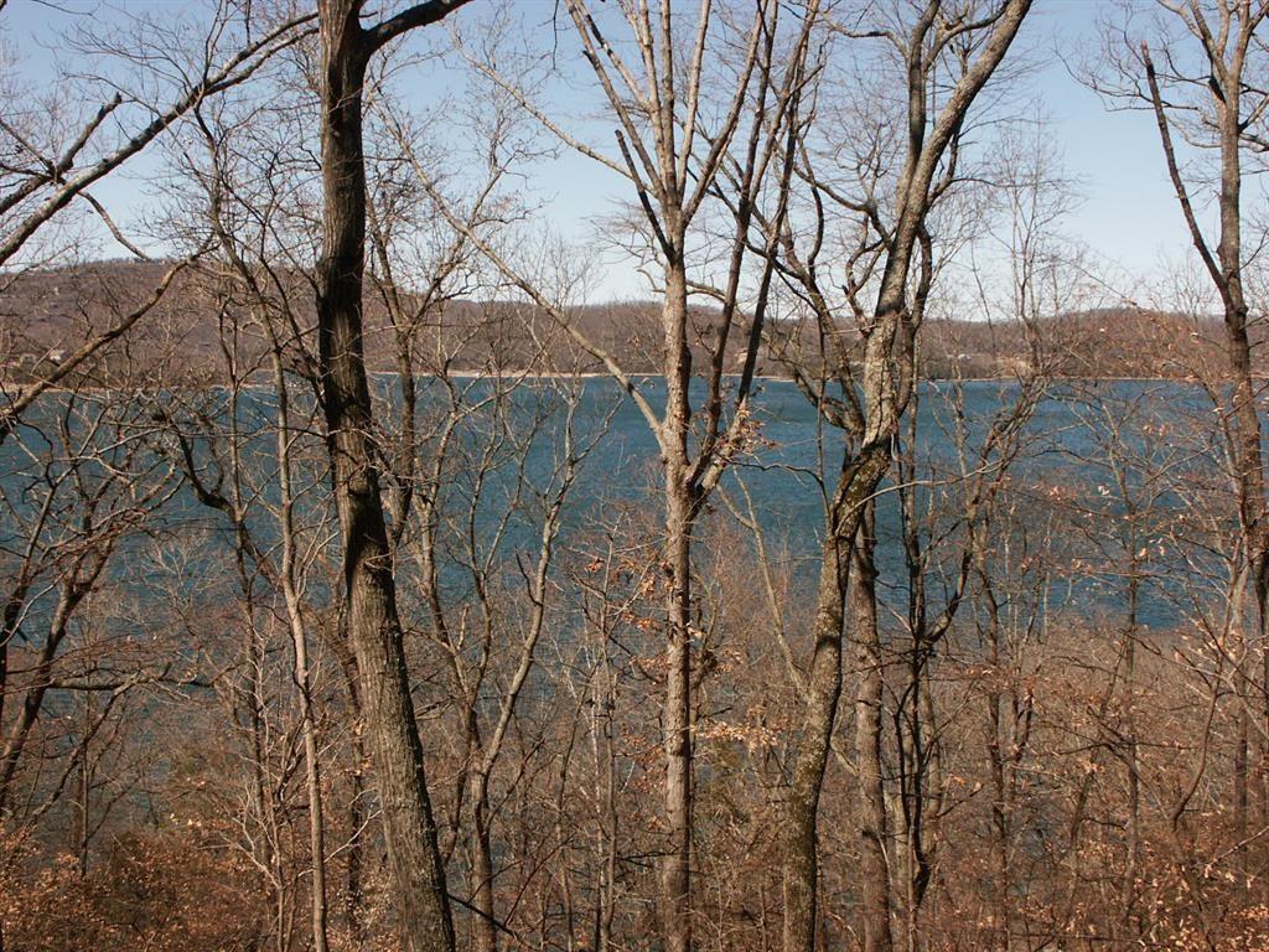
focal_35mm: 41
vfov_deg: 35.1
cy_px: 476
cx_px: 634
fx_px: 1503
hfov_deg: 45.8
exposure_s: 1/350
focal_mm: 10.66
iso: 100
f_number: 6.7
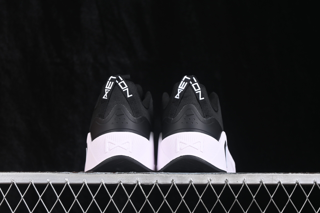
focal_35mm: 75
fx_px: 667
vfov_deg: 18.2
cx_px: 160
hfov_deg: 27.0
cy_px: 106
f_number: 6.3
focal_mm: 50
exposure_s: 1/60
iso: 160
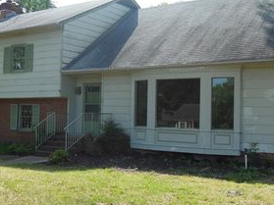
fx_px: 411
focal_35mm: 52
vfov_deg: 28.0
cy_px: 101
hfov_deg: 36.8
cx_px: 126
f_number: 3.7
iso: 125
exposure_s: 1/400
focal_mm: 5.2
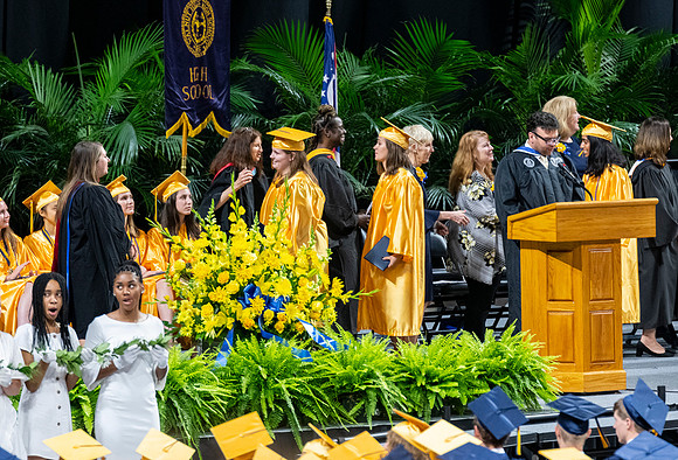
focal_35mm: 298
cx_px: 396
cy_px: 277
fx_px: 5644
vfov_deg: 4.7
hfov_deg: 6.9
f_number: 4
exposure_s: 1/200
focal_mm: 200
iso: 2000
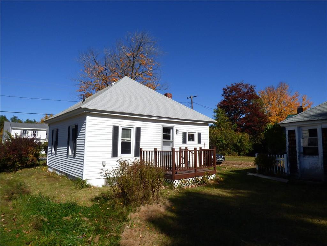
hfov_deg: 73.9
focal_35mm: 23
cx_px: 164
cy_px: 123
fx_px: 217
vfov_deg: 58.9
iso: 100
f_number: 4
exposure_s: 1/2000
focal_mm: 4.11
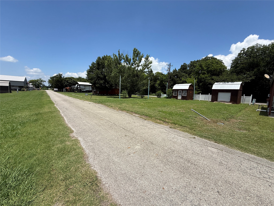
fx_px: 111
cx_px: 137
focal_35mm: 14
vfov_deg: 85.7
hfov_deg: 102.1
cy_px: 103
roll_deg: -2.4
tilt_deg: -5.6
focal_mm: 2.22
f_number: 2.2
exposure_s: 1/2506
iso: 50
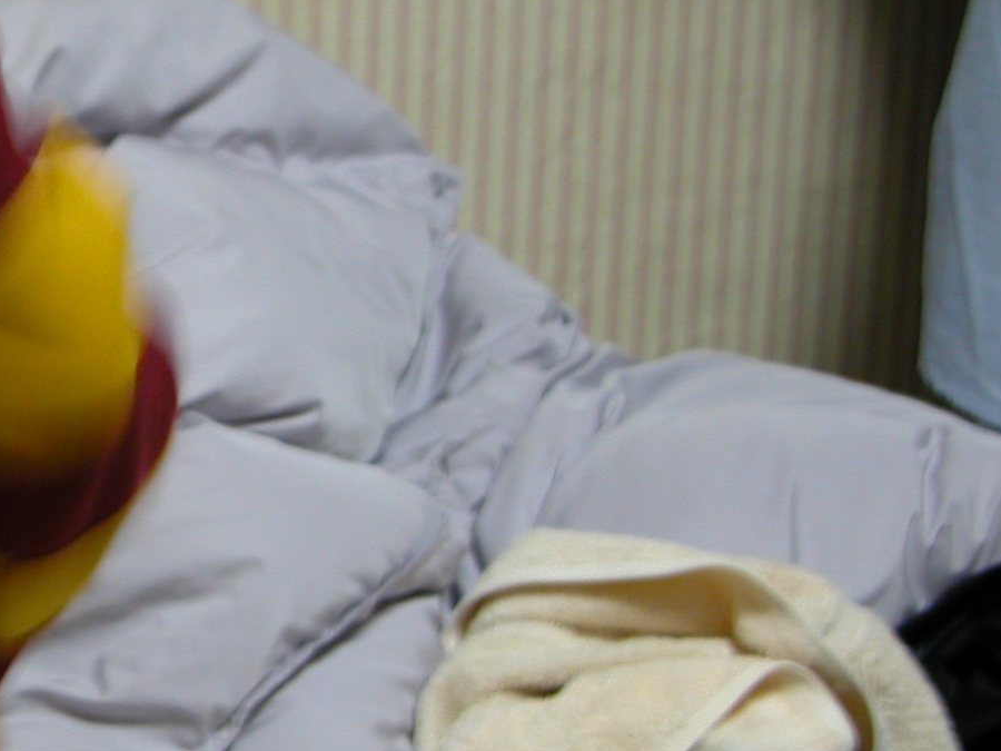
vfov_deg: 11.6
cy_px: 425
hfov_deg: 14.7
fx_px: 3701
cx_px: -308
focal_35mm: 128
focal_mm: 11.6
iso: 120
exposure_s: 1/4.4
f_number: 3
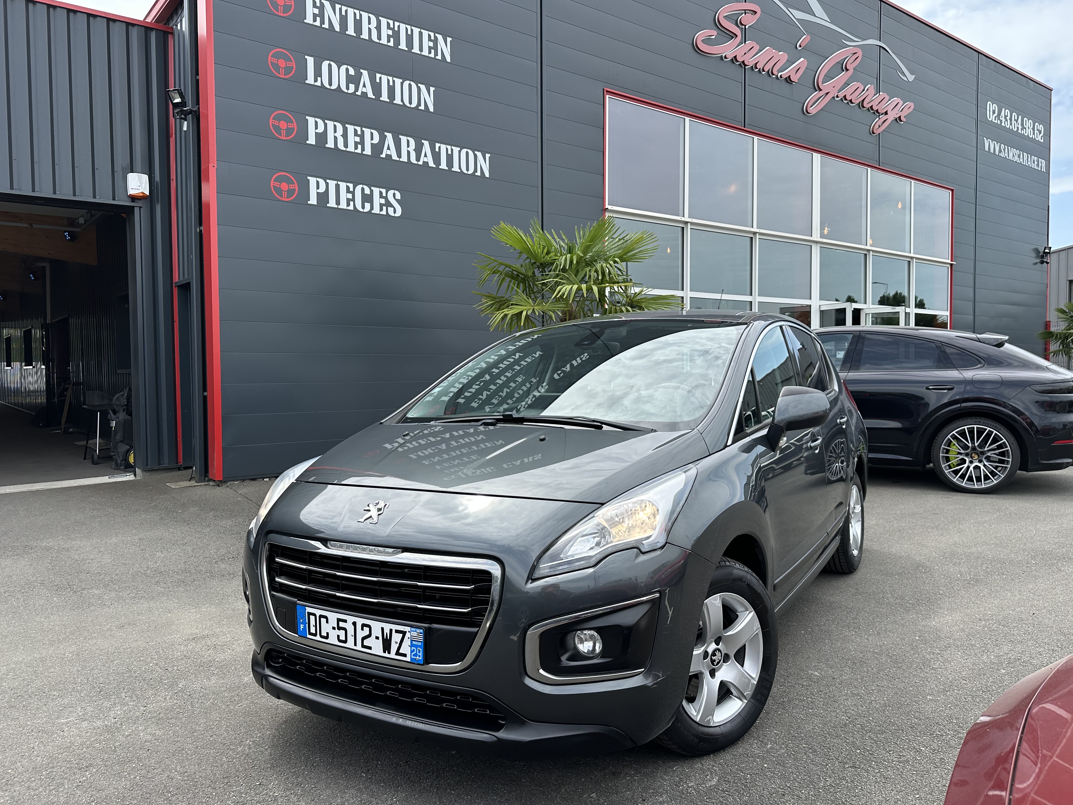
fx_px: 775
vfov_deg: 54.9
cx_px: 529
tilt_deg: -2.8
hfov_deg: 69.4
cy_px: 396
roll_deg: +0.3
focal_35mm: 25
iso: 80
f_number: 1.78
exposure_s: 1/2028
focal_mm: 6.86
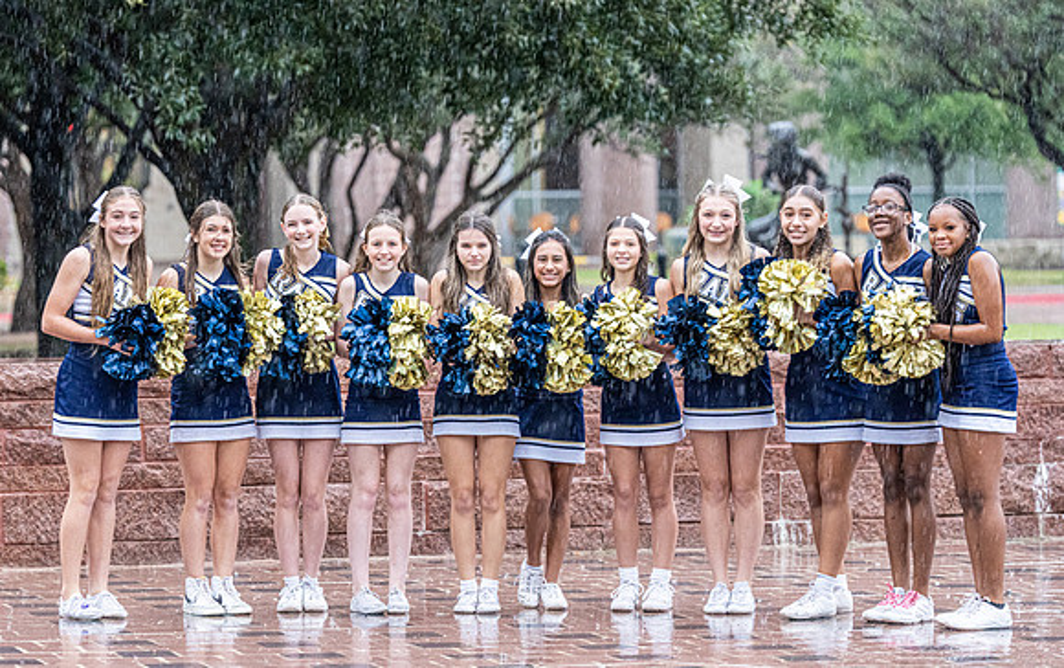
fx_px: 5029
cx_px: 457
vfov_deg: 7.6
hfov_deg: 12.1
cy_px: 404
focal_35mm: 173
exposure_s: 1/250
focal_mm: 149
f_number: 3.5
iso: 4000
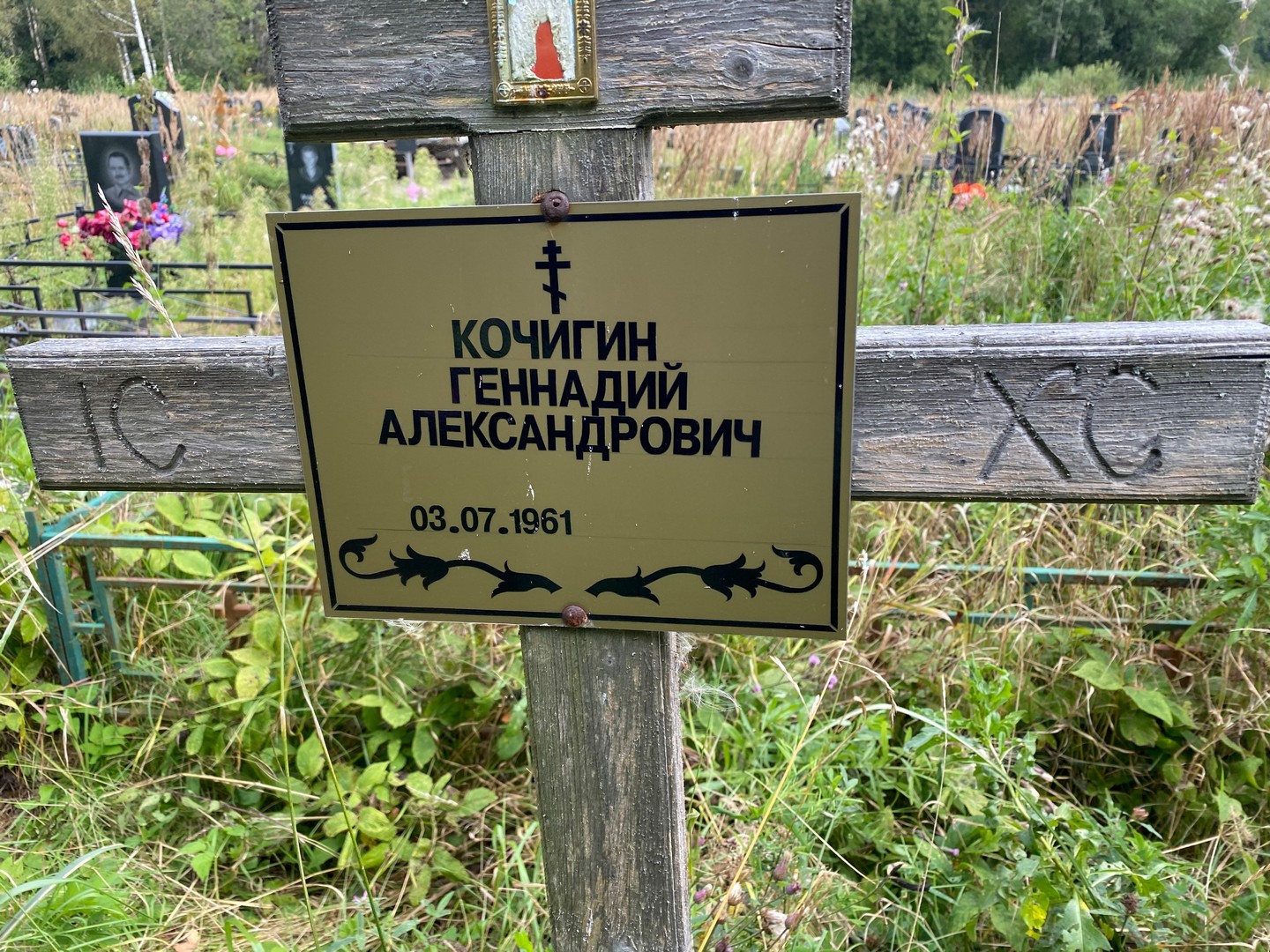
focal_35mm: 26
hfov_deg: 67.3
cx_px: 635
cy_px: 476
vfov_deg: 53.1
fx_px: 954
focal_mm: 4.25
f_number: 1.8
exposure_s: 1/373
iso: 32
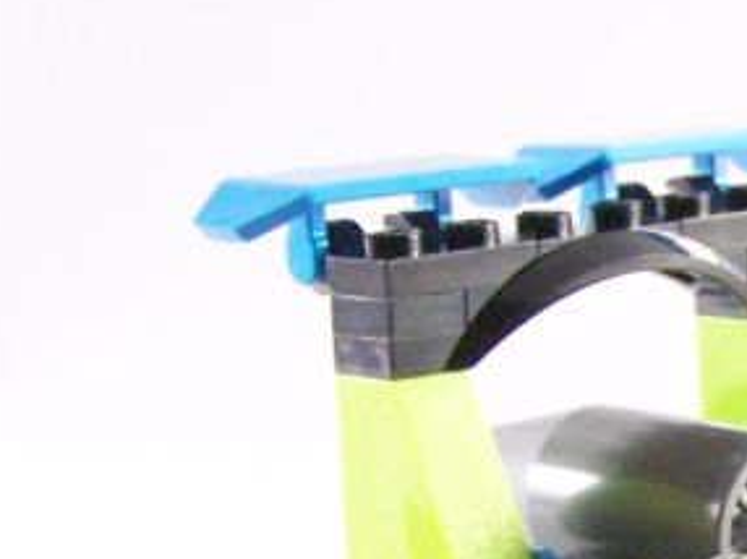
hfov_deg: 12.2
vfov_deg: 9.5
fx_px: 3320
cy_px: 650
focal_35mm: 154
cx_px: 1170
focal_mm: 7.1
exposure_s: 1/45
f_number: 3.2
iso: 400
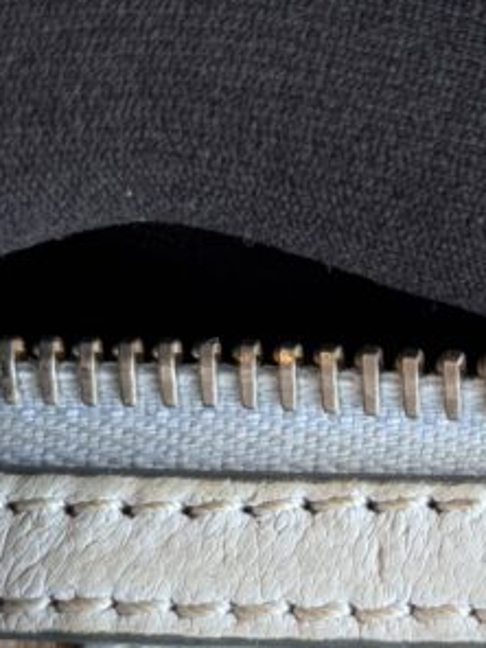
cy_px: 440
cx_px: 574
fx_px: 3107
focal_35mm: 166
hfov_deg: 8.8
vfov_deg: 11.9
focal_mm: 6.76
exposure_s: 1/121
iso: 80
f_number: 1.78
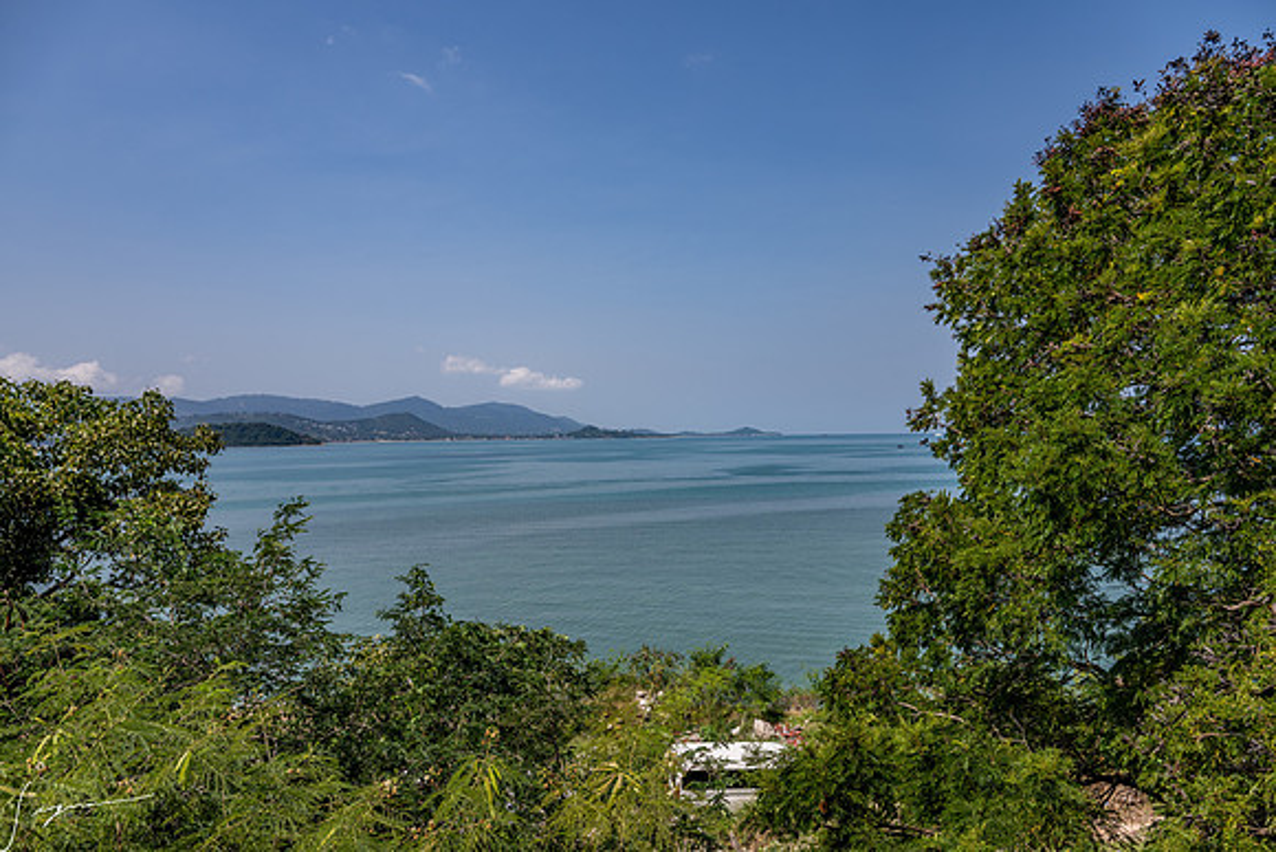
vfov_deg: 53.2
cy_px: 426
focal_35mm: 24
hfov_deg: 73.7
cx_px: 638
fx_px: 851
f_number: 8
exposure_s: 1/320
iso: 72
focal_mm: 24
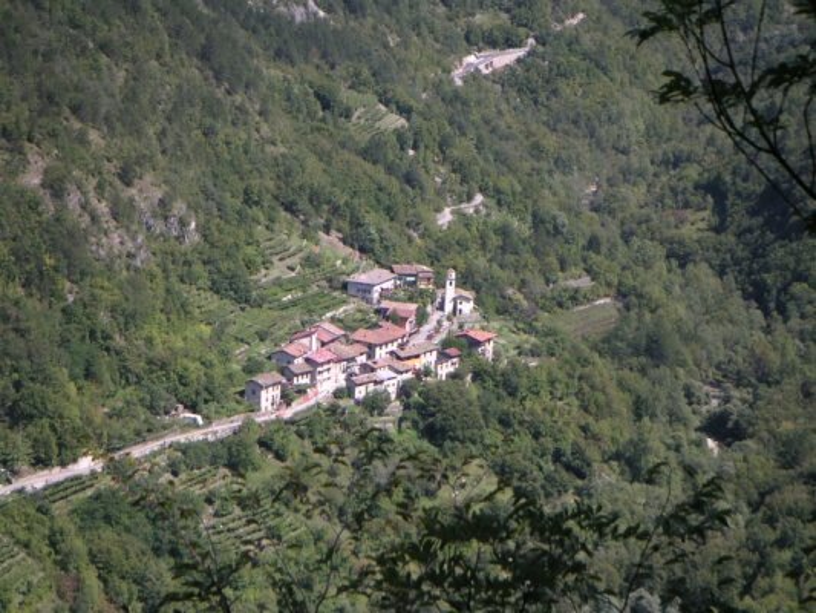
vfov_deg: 13.8
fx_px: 2523
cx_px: 408
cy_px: 306
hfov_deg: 18.4
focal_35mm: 107
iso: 50
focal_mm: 16.5
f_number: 3.6
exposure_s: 1/350
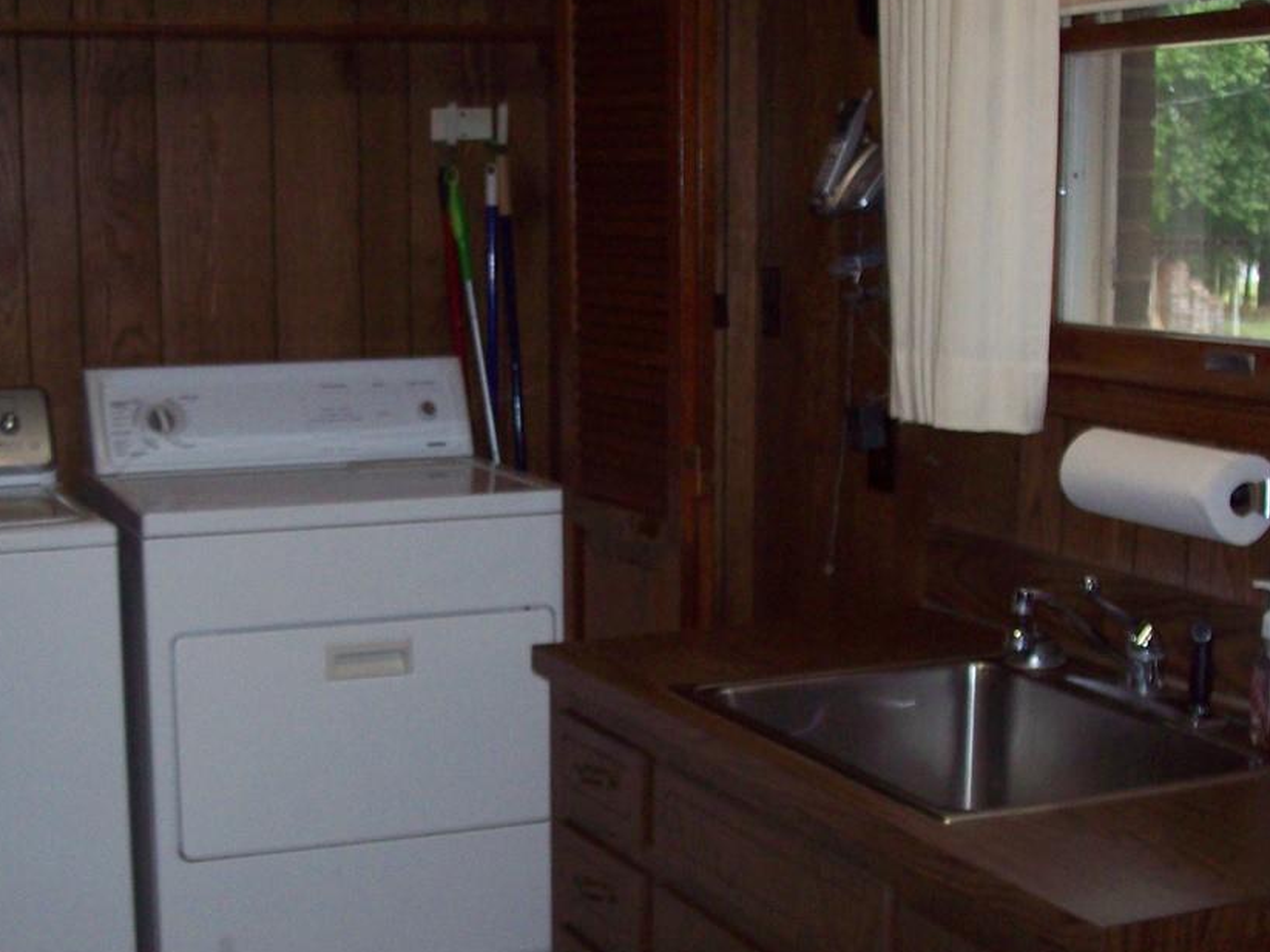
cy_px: 543
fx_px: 2054
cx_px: 532
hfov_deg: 34.3
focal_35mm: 56
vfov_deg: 26.1
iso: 200
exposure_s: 1/73.6
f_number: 3
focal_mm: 7.6
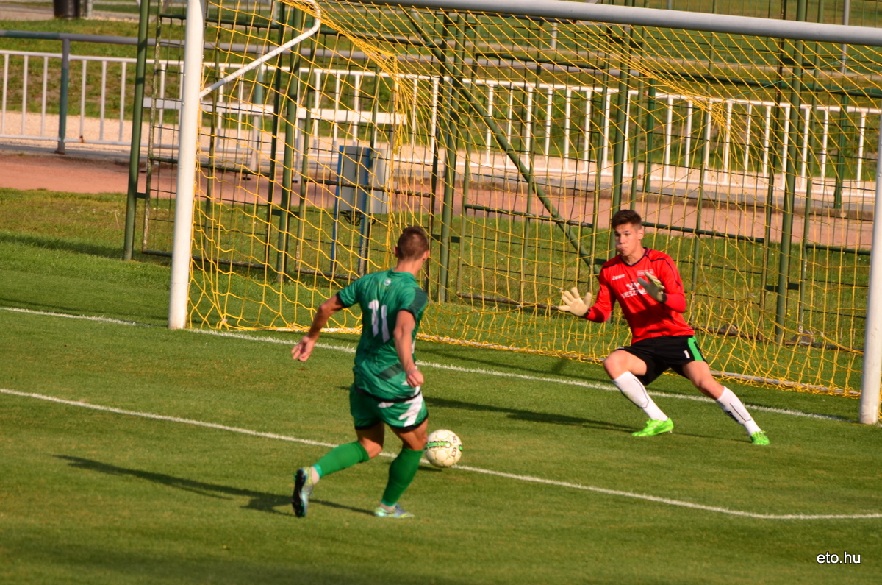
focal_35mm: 405
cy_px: 292
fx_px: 9903
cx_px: 441
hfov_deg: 5.1
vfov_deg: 3.4
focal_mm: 270
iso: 200
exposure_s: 1/1000
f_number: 5.6
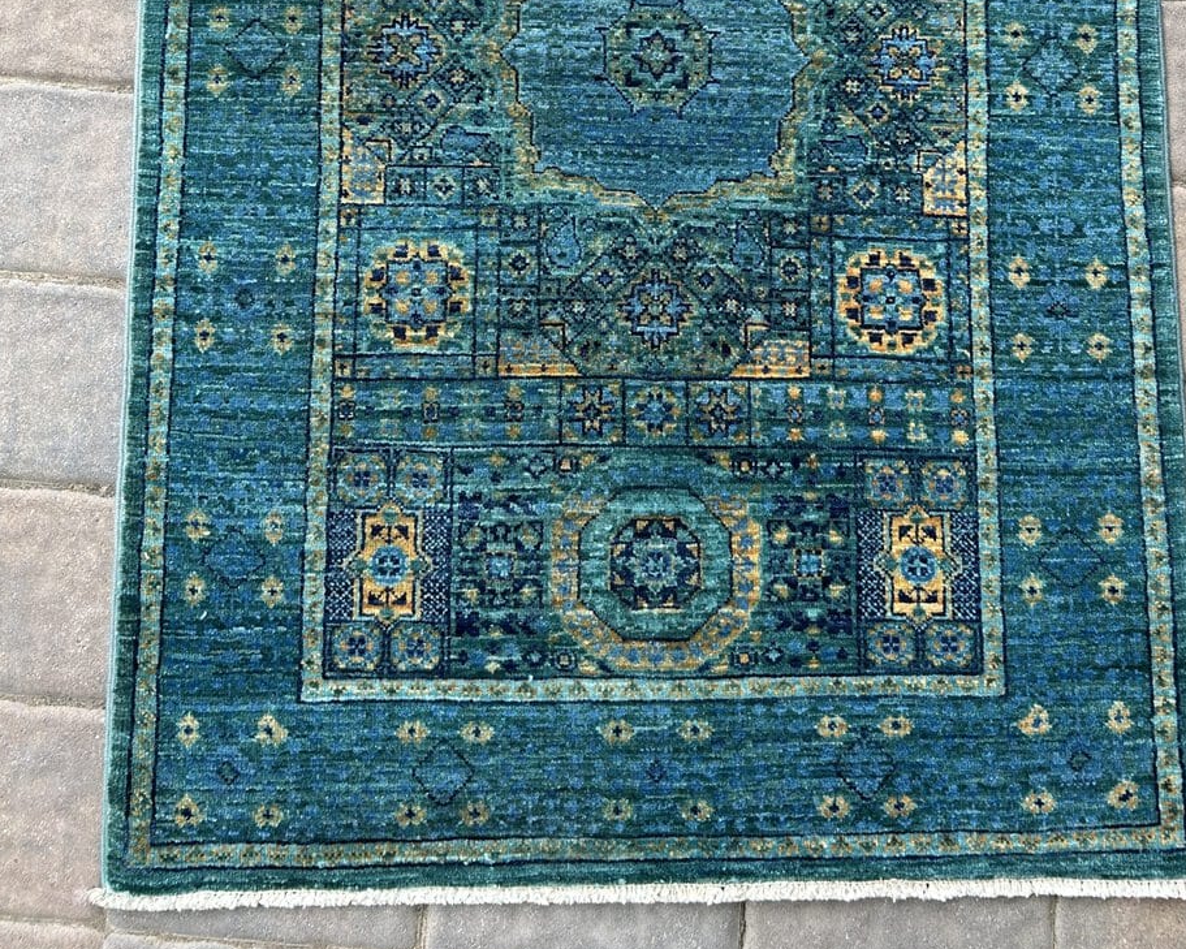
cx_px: 673
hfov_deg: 46.7
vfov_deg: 36.1
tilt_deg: -70.6
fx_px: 1369
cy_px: 107
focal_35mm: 39
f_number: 1.5
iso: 40
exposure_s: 1/121
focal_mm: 5.7
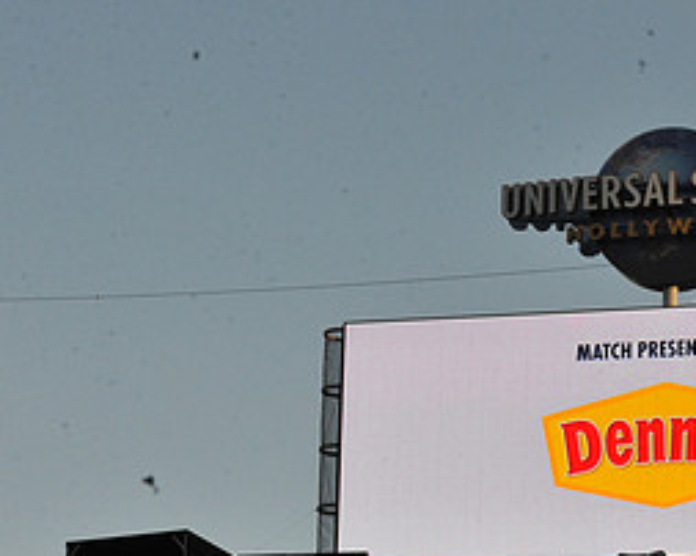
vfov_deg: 8.3
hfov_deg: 10.4
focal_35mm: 185
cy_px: 416
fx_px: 3808
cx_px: 710
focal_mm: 86
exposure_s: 1/1000
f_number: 16
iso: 1600
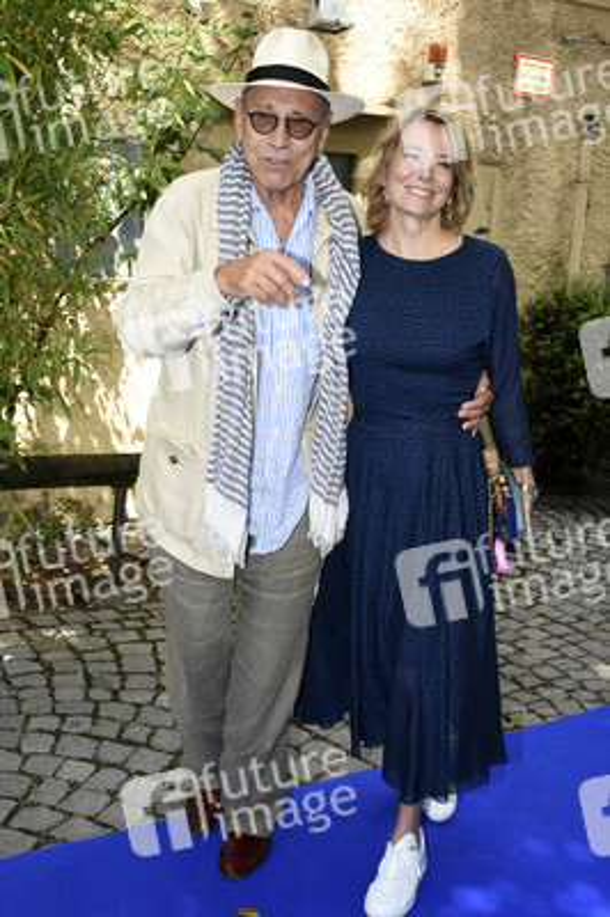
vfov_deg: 48.0
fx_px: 1031
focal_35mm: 40
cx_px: 305
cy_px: 458
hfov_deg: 33.0
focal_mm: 27
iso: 100
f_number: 4
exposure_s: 1/160
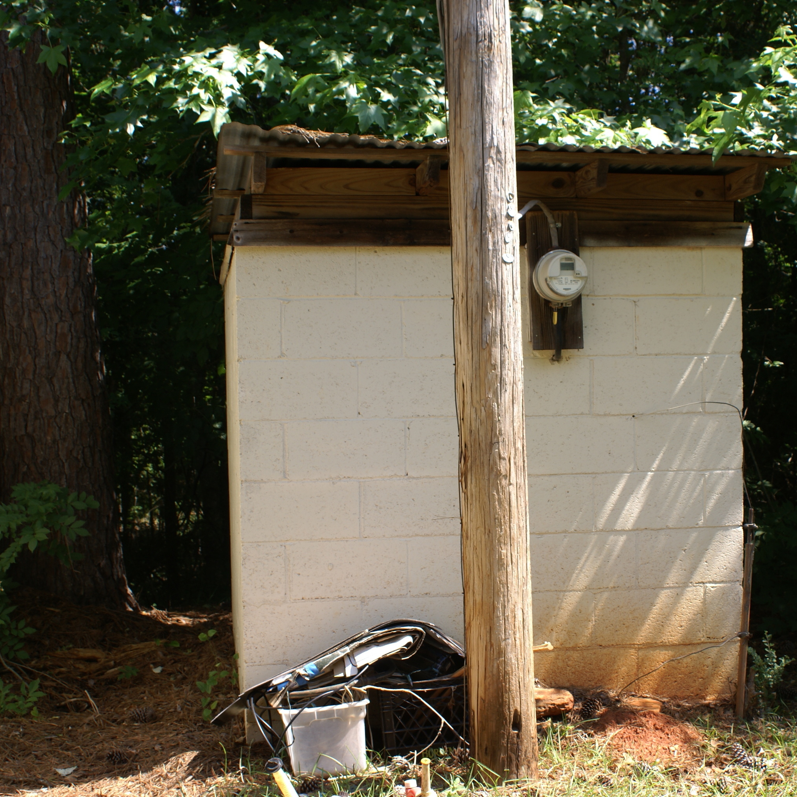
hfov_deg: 33.9
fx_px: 1302
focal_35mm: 50
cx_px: 470
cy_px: 400
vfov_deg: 34.0
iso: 100
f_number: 6.3
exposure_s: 1/80
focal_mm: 26
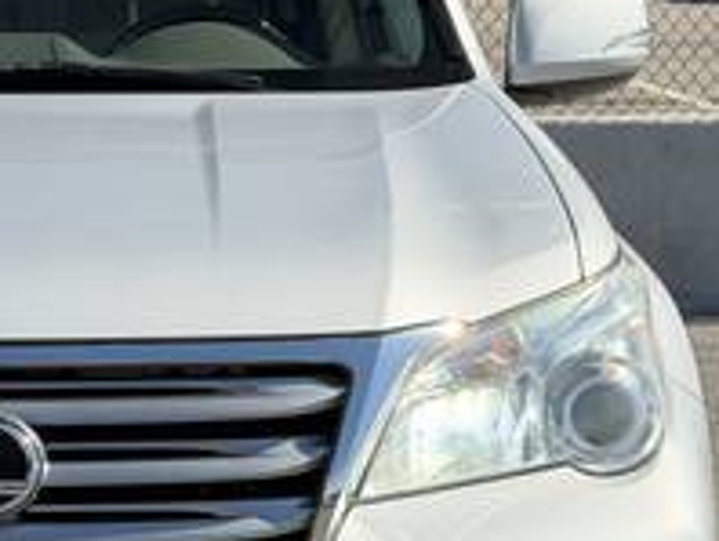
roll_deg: +1.5
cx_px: -33
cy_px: 396
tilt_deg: -7.4
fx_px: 3223
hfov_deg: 12.5
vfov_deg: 9.6
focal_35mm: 155
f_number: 1.78
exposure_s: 1/1642
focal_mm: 6.76
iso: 80
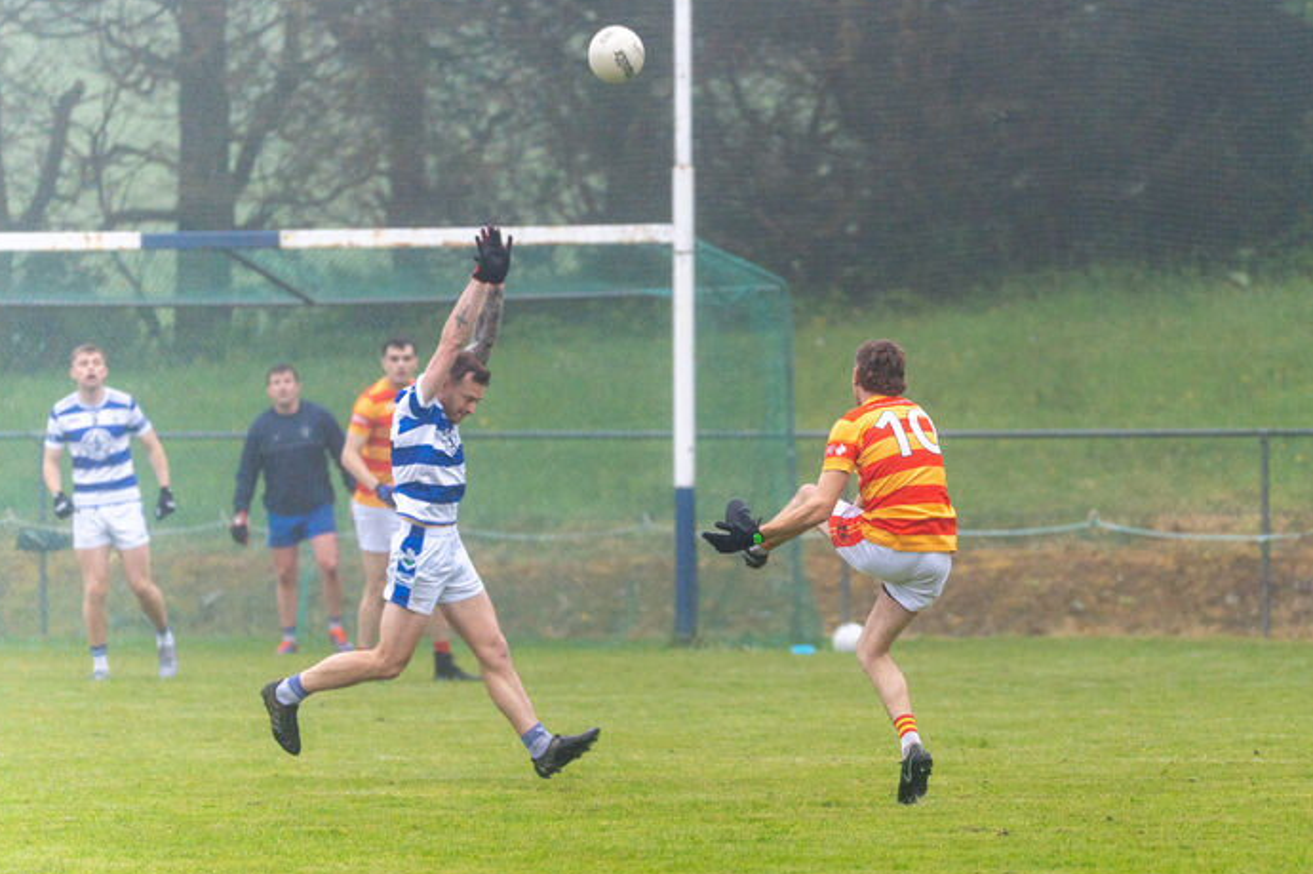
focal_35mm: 232
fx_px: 8455
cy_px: 418
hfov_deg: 8.9
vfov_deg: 5.9
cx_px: 735
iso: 2000
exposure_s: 1/1000
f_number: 2.8
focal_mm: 200
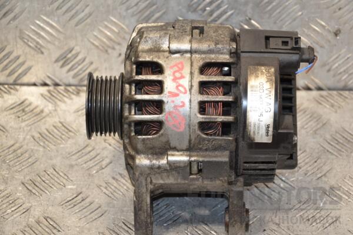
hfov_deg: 18.2
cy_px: 118
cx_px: 176
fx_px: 1103
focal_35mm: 112
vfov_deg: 12.2
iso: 800
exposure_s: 1/125
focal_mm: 75
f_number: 5.3
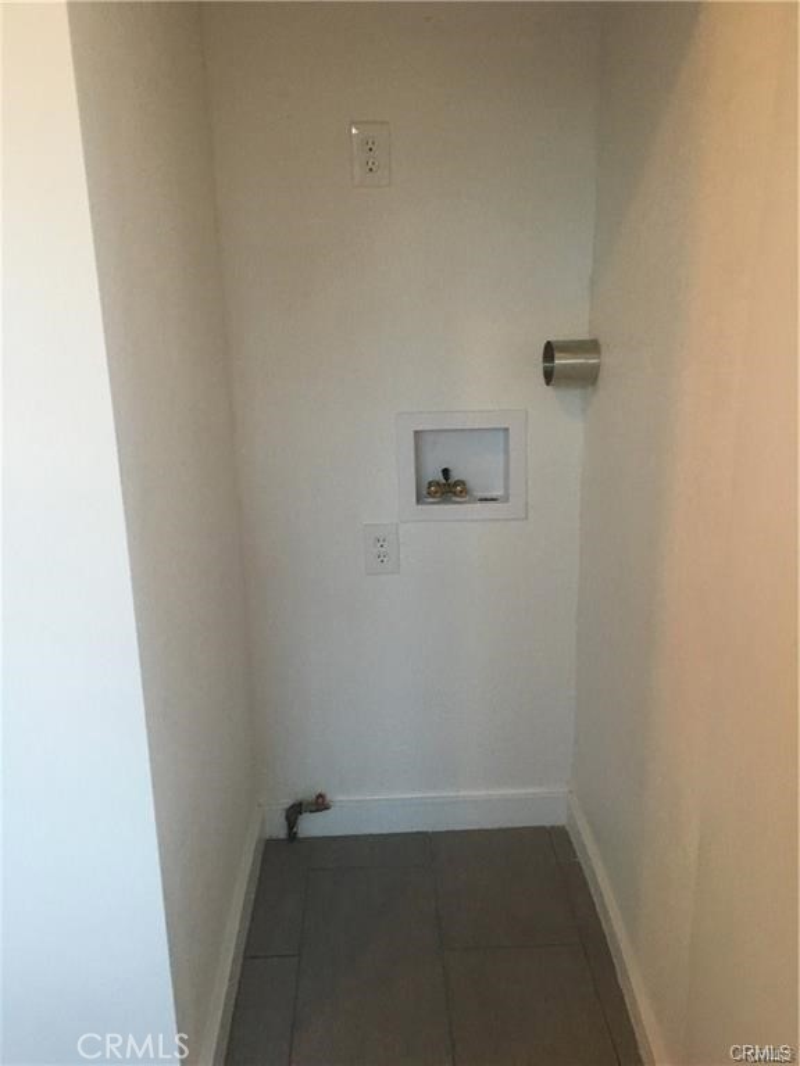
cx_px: 400
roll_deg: +1.2
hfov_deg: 48.2
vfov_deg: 61.7
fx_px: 894
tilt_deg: -15.7
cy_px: 533
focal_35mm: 29
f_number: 2.2
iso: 160
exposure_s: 1/30
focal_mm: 4.15
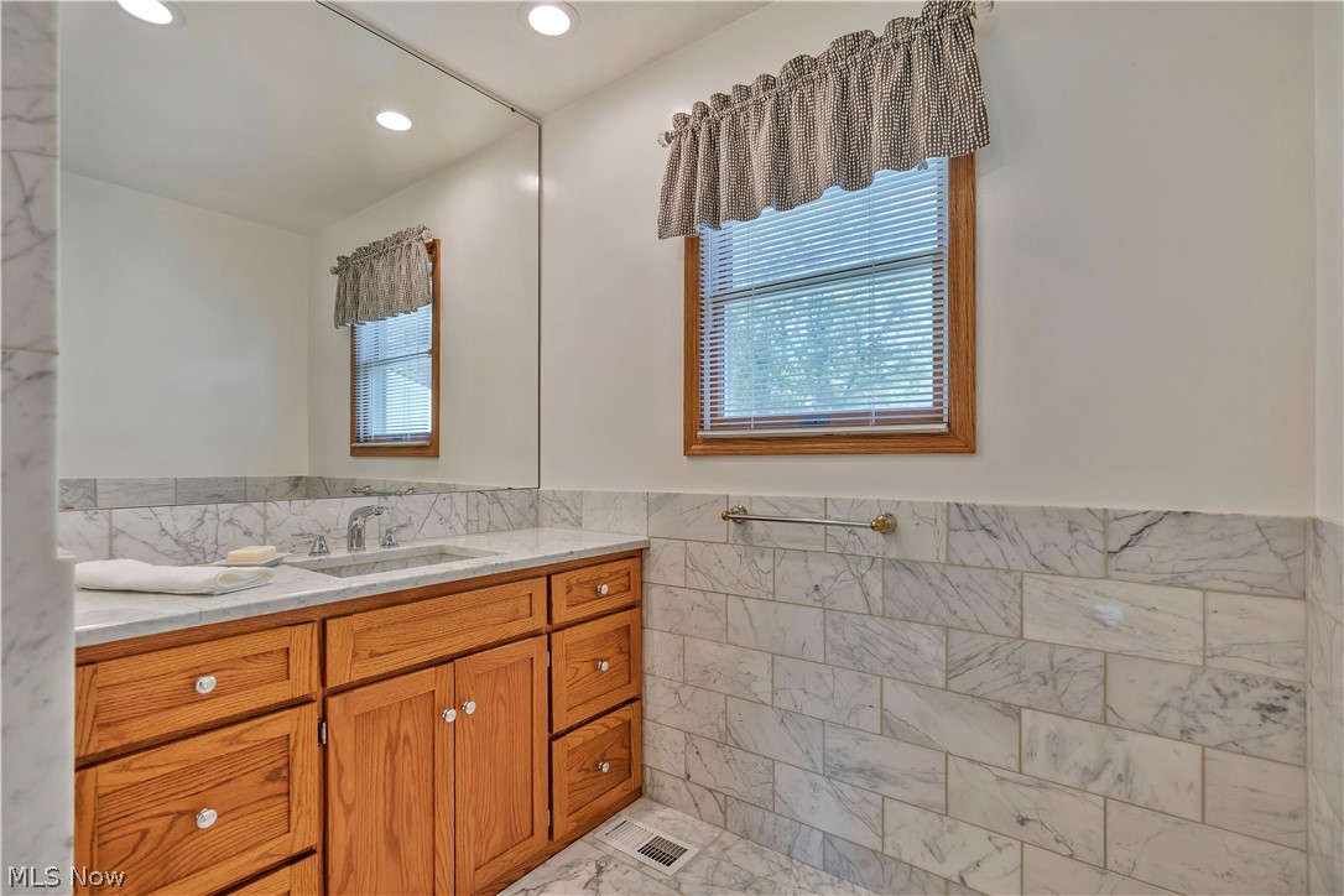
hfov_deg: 96.7
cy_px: 448
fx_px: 597
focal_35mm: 16
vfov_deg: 73.7
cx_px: 672
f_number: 4
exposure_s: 1/100
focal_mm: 16
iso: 400
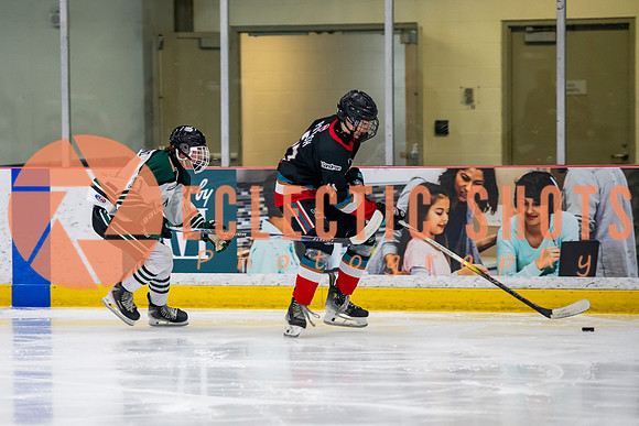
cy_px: 233
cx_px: 215
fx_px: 3838
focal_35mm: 216
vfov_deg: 6.4
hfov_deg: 9.5
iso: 2000
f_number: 3.2
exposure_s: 1/640
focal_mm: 160
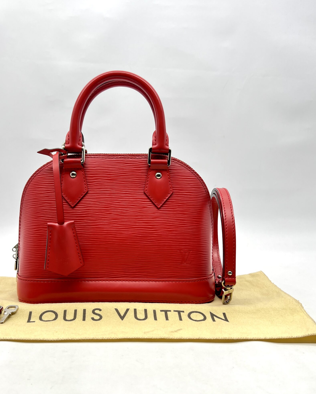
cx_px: 128
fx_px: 386
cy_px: 209
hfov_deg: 44.3
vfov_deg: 54.2
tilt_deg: -6.5
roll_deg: +0.0
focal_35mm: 33
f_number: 1.5
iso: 32
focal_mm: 5.7
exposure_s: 1/128
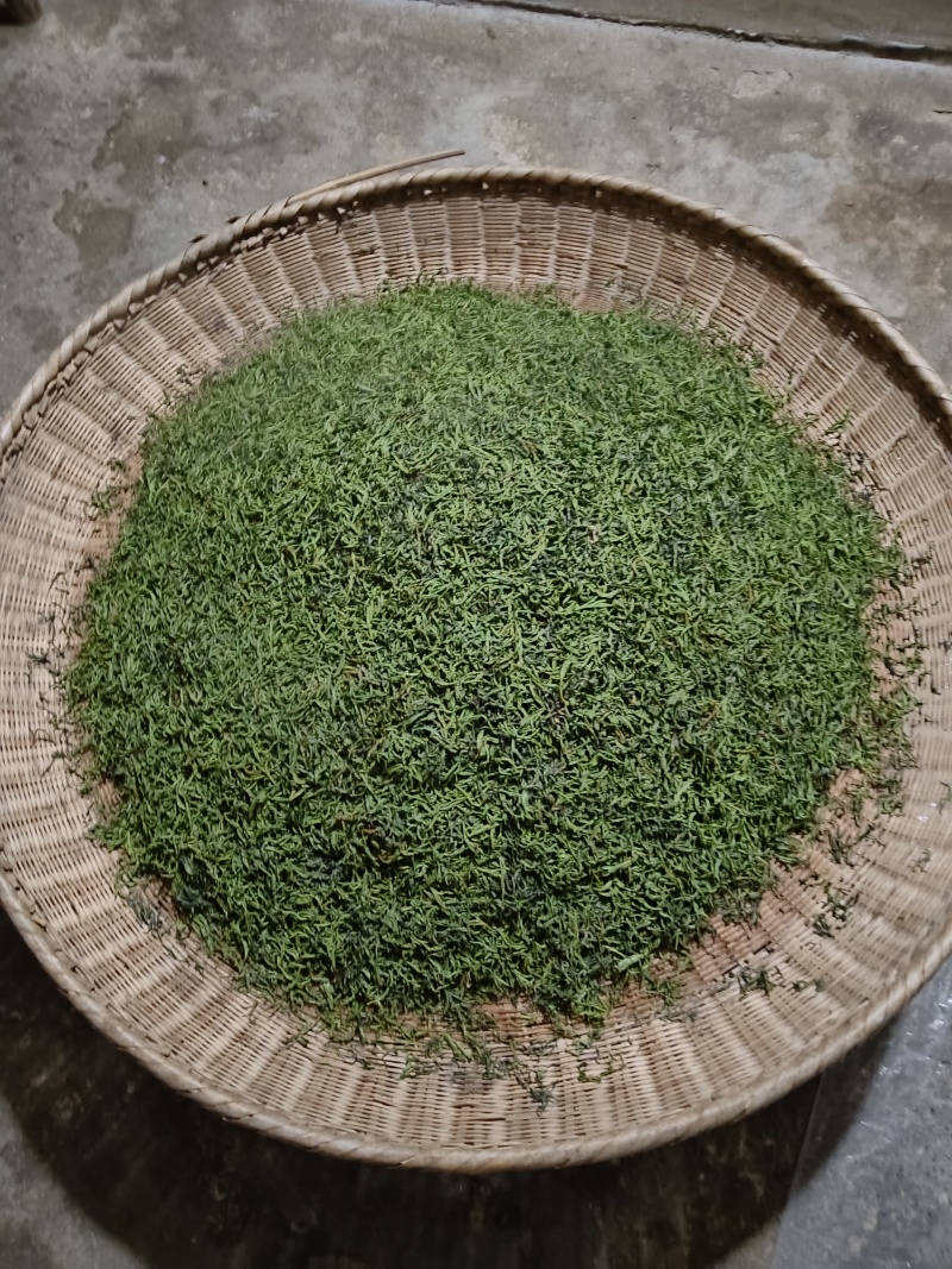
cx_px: 476
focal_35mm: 26
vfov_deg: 67.3
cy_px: 634
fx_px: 954
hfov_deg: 53.1
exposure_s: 1/14.3
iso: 5784
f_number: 1.8
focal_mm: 4.05
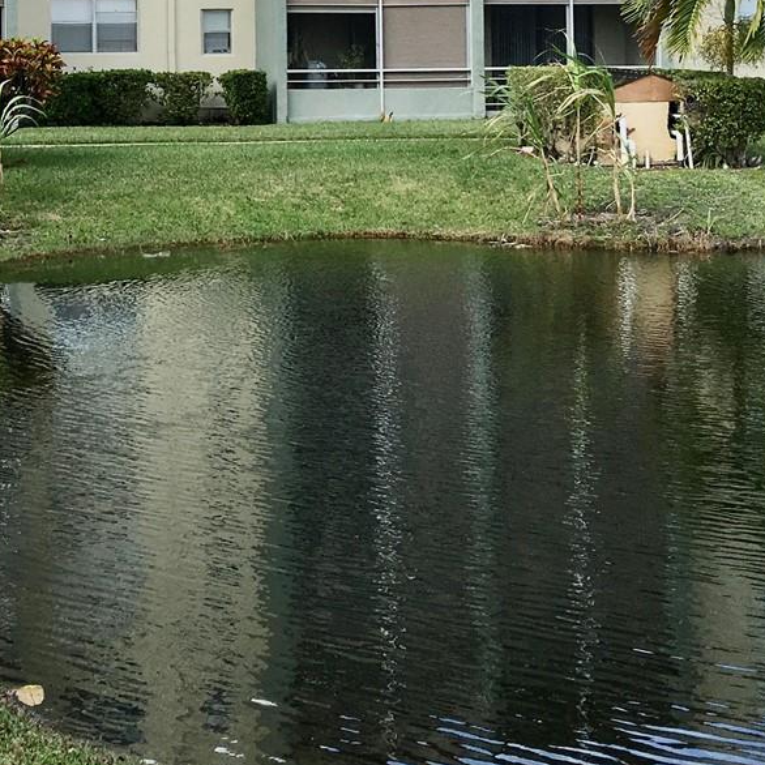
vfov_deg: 23.6
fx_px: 1750
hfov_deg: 24.5
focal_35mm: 70
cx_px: 219
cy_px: 1
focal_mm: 4.15
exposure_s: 1/855
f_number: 2.2
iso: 25
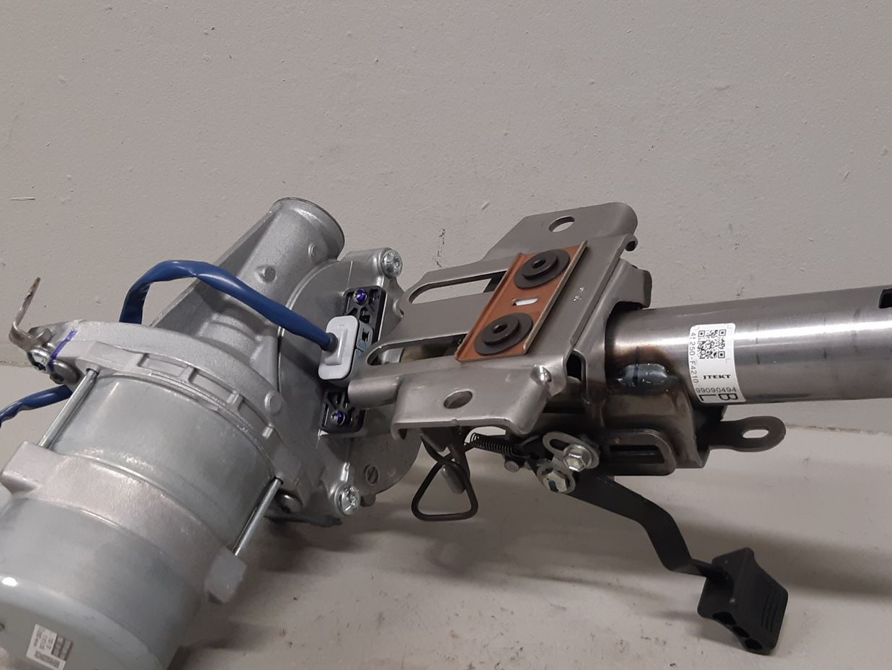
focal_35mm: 43
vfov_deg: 33.5
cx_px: 502
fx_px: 1108
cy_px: 414
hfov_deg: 43.8
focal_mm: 3.93
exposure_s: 1/50
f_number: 1.7
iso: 125
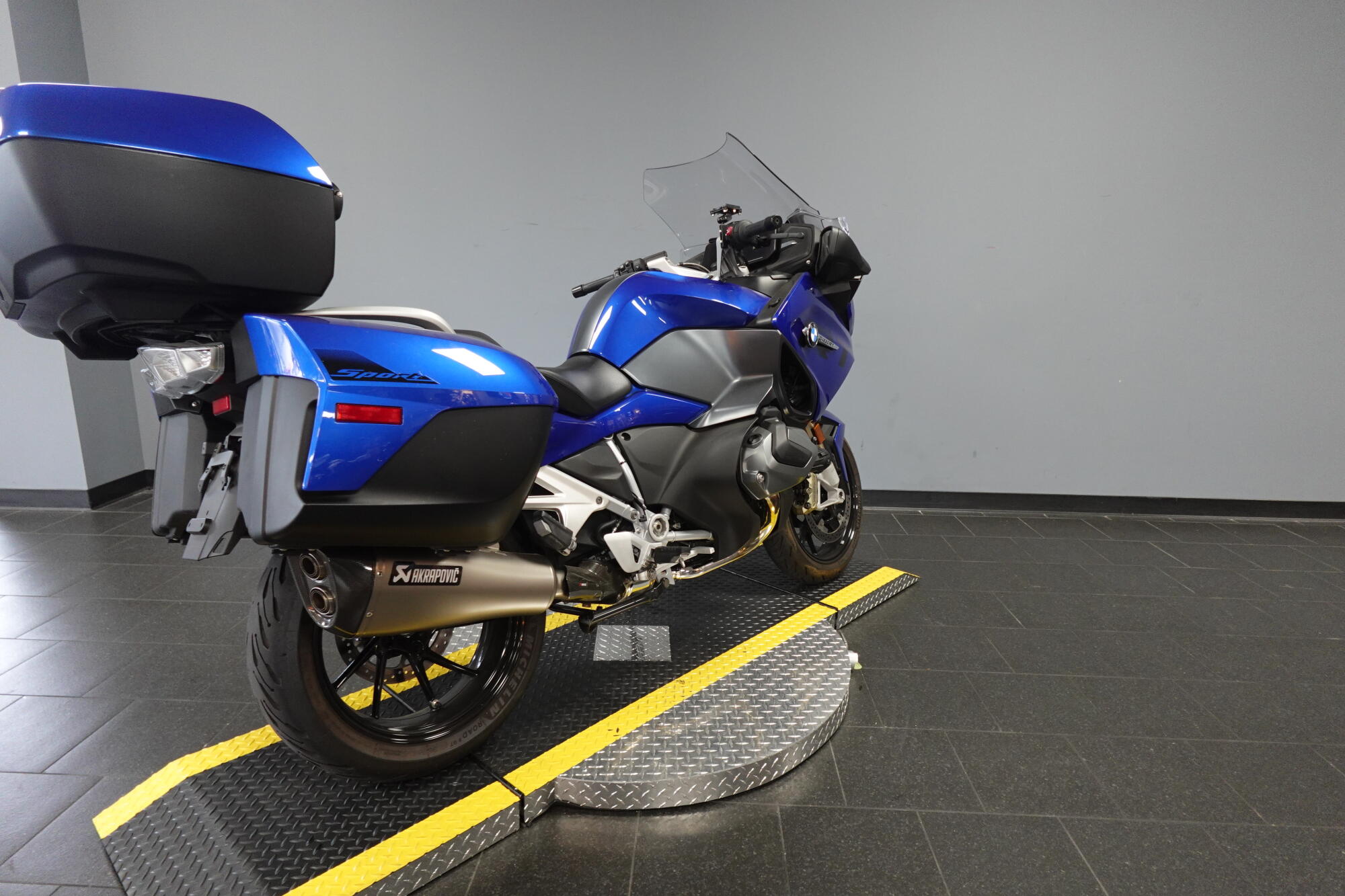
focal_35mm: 20
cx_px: 672
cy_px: 448
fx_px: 747
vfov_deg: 61.9
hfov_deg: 84.0
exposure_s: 1/80
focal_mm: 7.6
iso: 640
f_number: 2
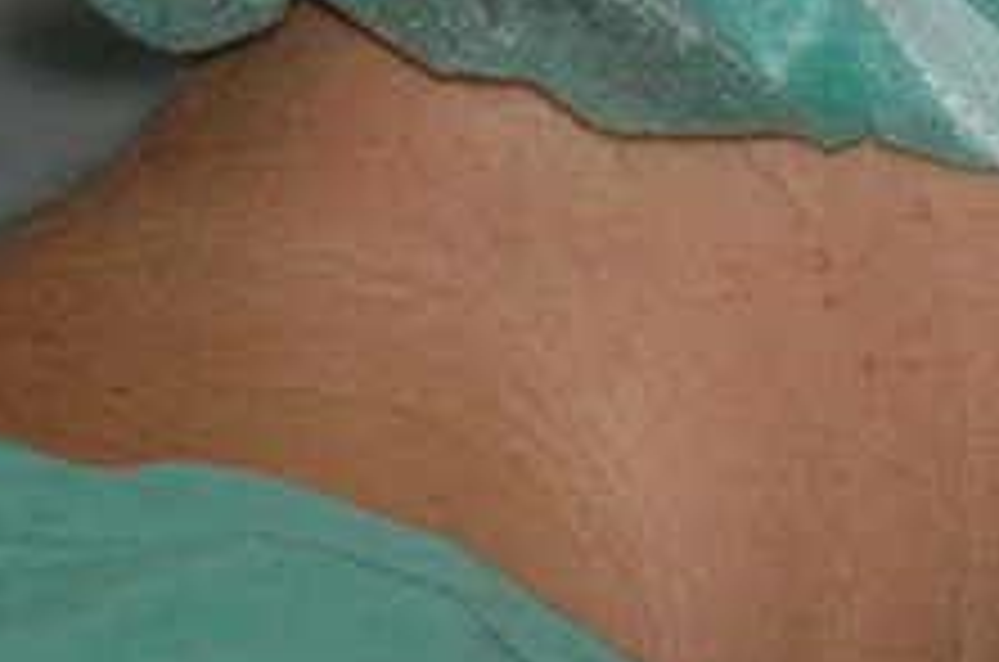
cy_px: 1020
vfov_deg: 2.8
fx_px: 13430
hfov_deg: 4.2
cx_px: 2156
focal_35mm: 485
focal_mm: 70
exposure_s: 1/60
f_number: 4.5
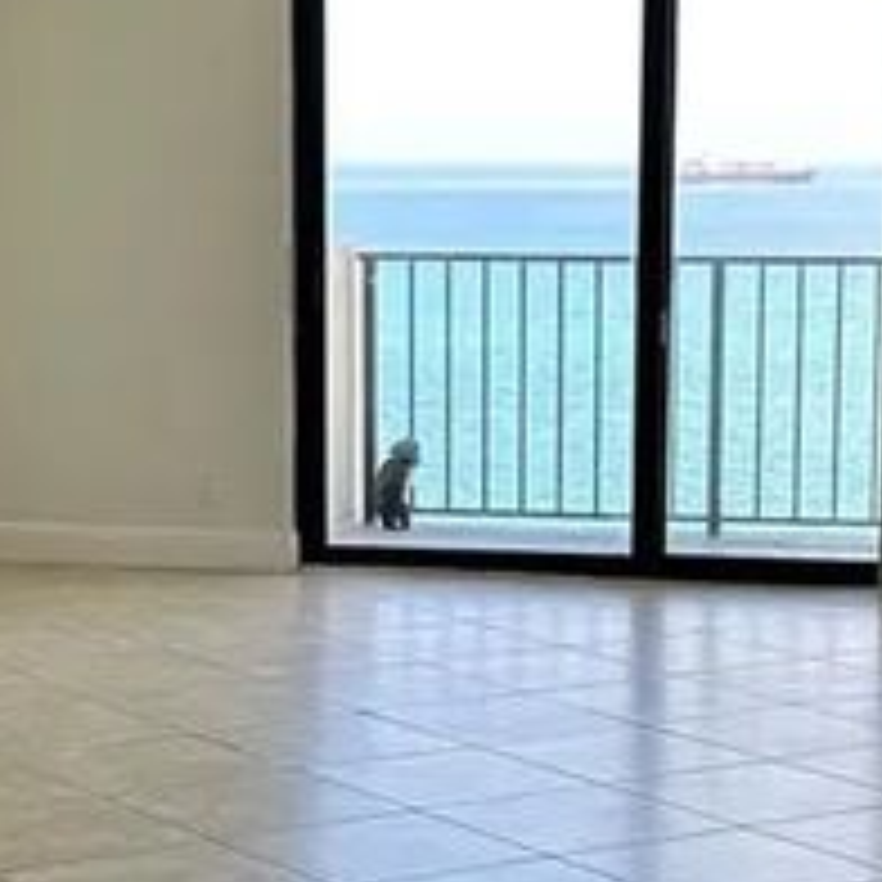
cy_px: 583
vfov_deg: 17.4
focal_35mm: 100
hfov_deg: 17.4
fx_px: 2883
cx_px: 486
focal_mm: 5.7
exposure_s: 1/168
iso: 40
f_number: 1.5
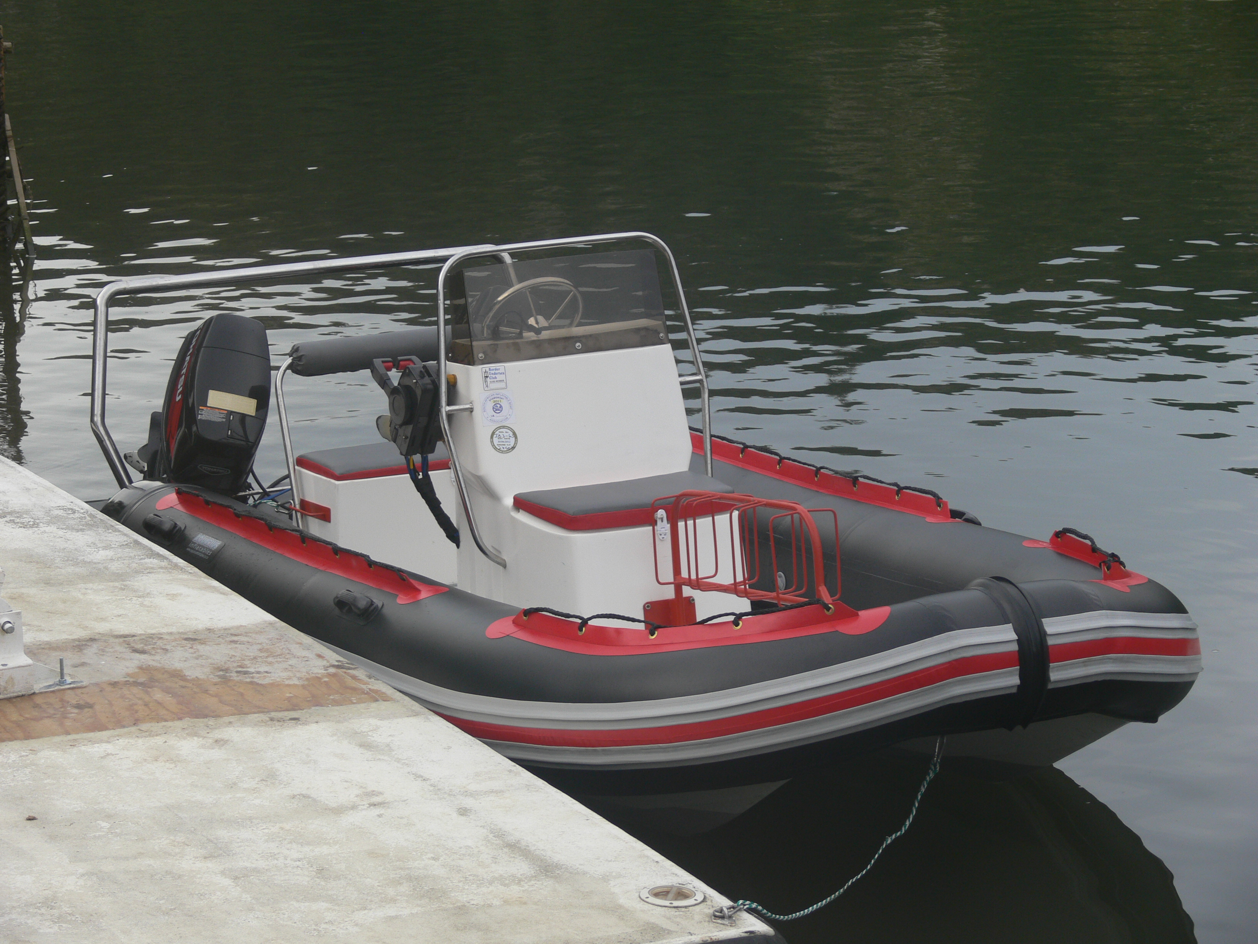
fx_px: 4252
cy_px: 472
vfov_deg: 12.7
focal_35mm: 117
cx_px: 629
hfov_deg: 16.8
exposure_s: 1/100
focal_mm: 24.7
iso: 80
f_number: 4.5
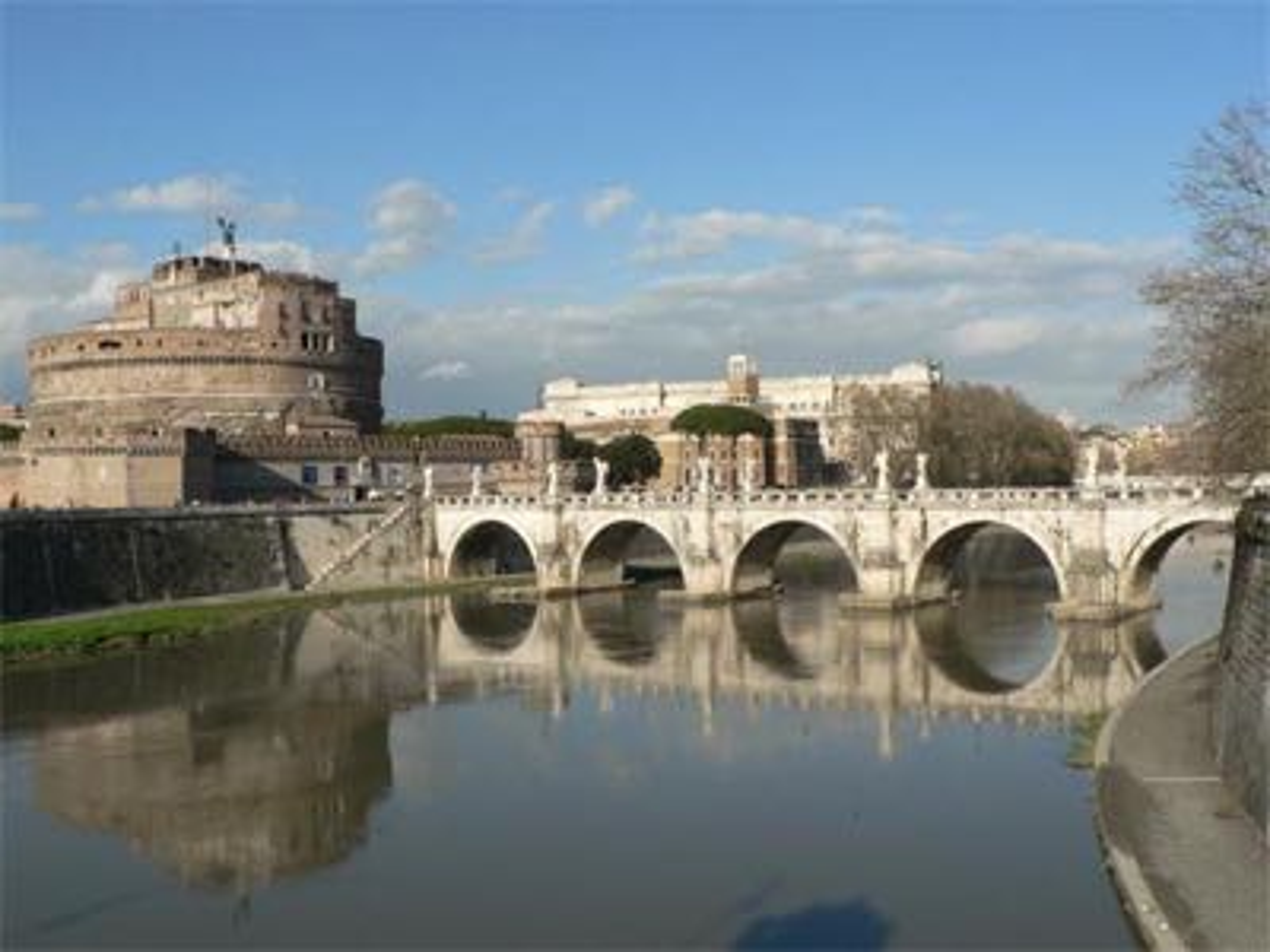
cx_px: 635
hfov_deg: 51.4
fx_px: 1321
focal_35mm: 36
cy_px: 476
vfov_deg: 39.7
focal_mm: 6
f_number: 5.6
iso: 80
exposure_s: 1/400
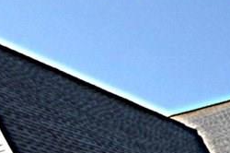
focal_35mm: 86
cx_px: 271
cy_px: 155
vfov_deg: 15.5
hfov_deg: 22.0
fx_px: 549
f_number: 8
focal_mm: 14
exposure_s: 1/200
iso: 100
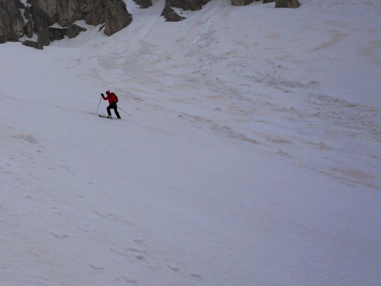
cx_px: 105
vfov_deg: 30.7
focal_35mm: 47
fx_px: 518
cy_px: 100
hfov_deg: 39.5
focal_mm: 5
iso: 80
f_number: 5.4
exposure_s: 1/640
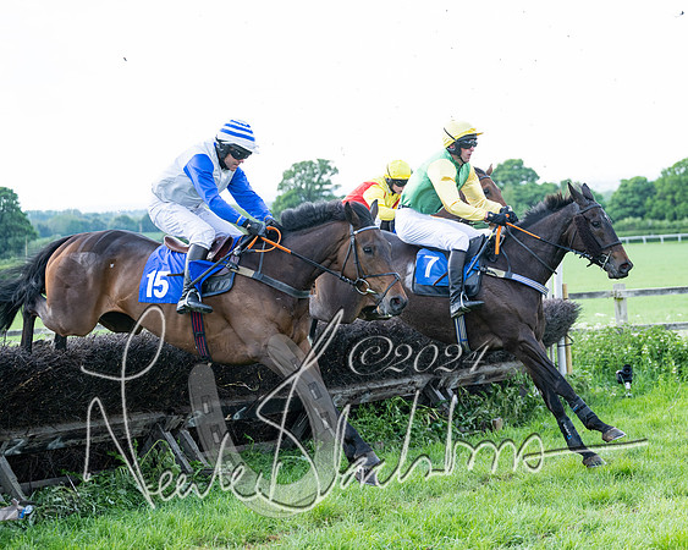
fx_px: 1771
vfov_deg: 17.6
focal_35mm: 87
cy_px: 276
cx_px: 452
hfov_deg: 21.9
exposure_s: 1/2000
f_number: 2.8
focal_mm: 70
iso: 400
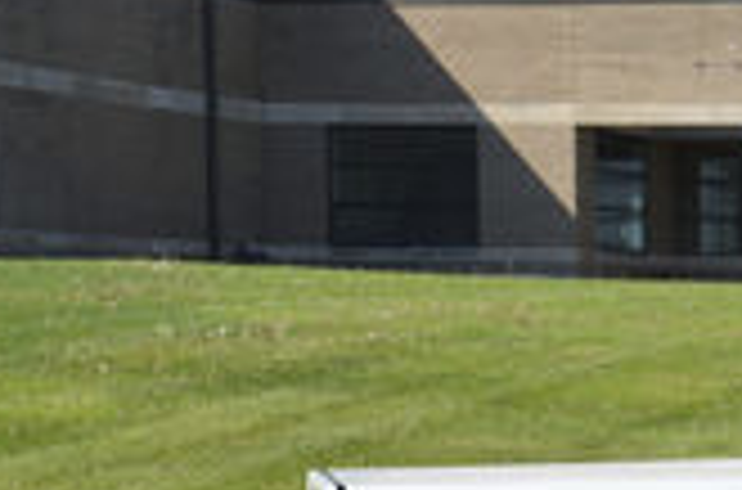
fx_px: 3556
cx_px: 1061
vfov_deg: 7.8
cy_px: 578
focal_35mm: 173
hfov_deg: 11.5
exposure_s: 1/250
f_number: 8
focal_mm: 38
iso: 100
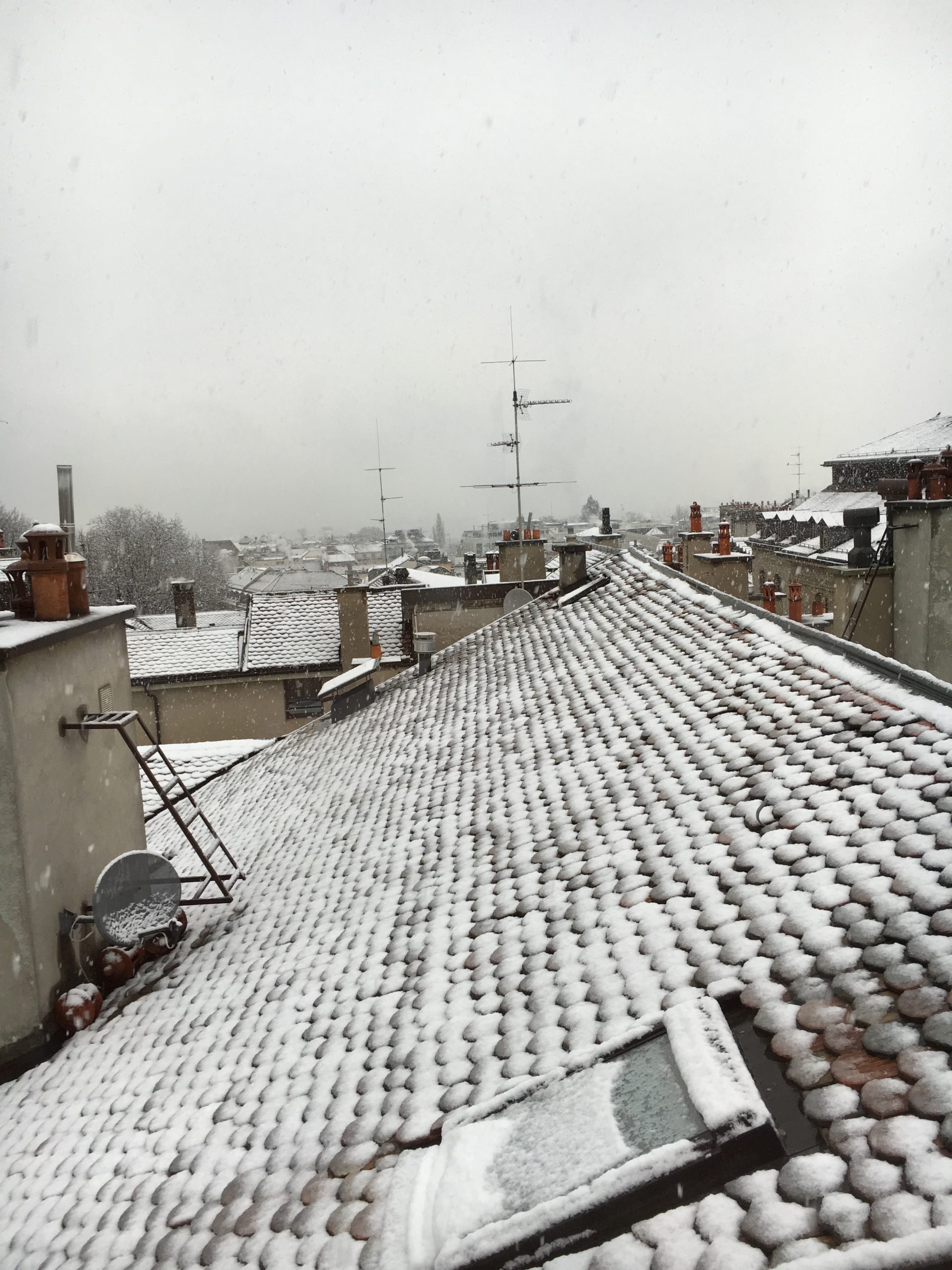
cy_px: 635
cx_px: 476
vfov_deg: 61.7
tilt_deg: -7.4
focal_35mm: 29
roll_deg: +3.3
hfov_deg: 48.2
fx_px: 1063
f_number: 2.2
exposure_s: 1/100
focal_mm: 4.15
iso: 32
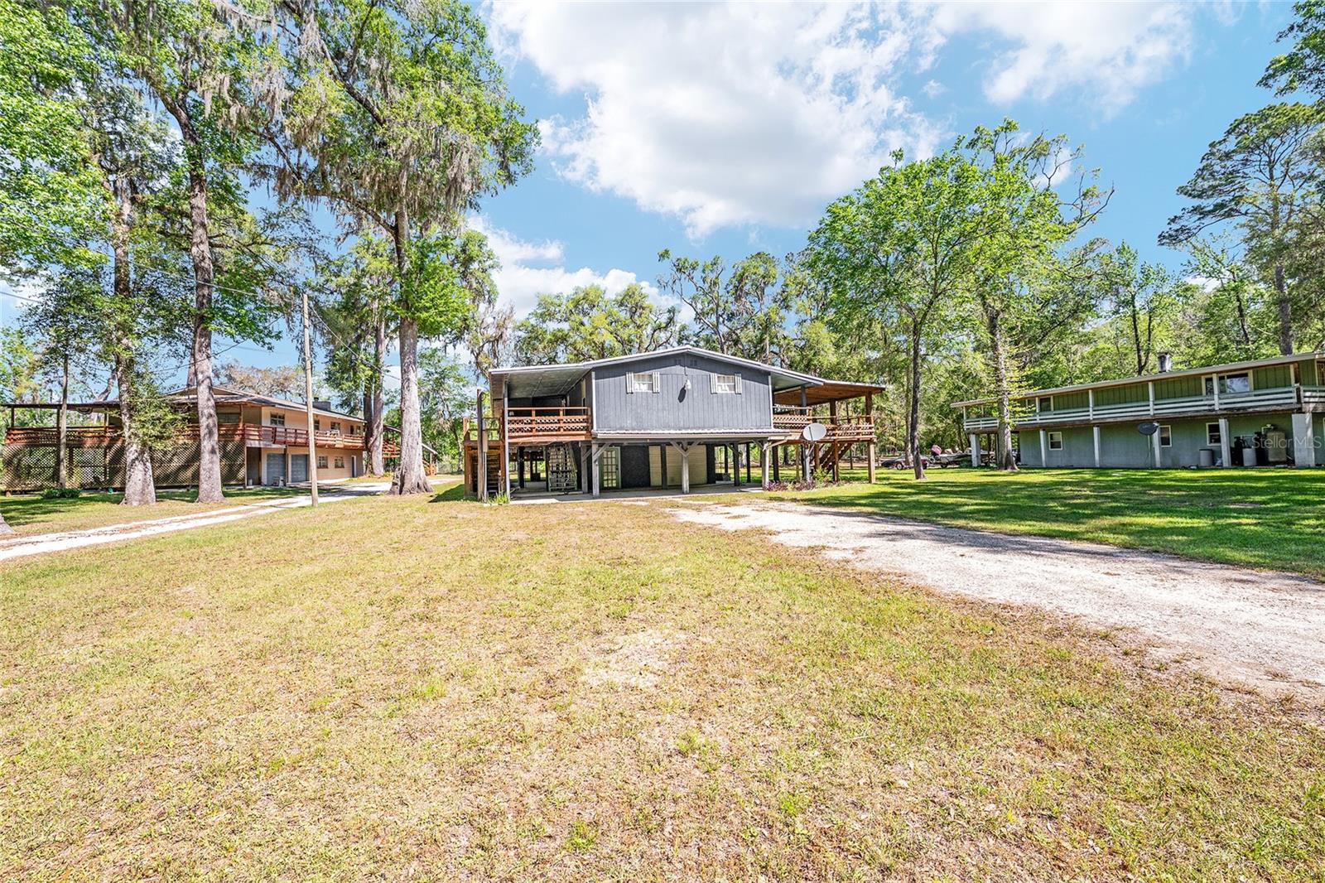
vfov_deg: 81.2
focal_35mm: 14
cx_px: 662
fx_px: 515
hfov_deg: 104.3
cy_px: 442
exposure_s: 1/400
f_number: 7.1
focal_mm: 14
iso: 400
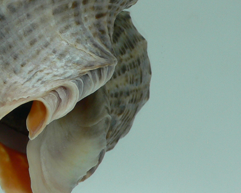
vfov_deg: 18.8
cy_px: -5
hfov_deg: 23.7
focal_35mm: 79
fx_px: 563
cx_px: 44
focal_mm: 4.6
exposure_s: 1/60
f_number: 2.8
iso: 80
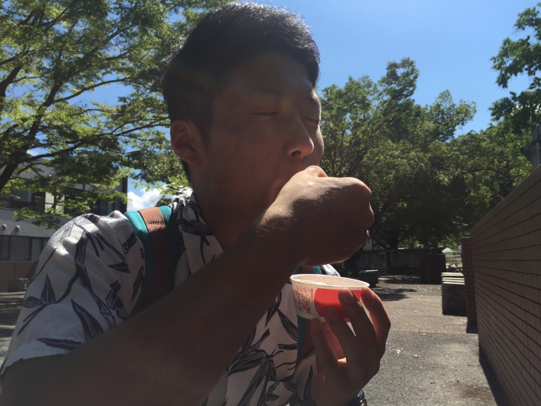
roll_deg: -1.3
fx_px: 453
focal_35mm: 29
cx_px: 270
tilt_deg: +7.6
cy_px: 203
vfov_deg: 48.2
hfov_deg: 61.7
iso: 32
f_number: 2.2
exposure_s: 1/1799
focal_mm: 4.15
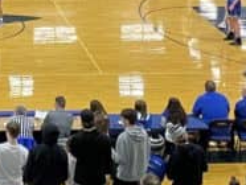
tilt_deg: -8.1
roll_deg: -0.3
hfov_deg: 13.6
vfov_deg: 10.0
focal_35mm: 143
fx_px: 1018
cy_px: -99
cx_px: -8
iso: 200
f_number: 1.6
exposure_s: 1/60
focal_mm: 4.2
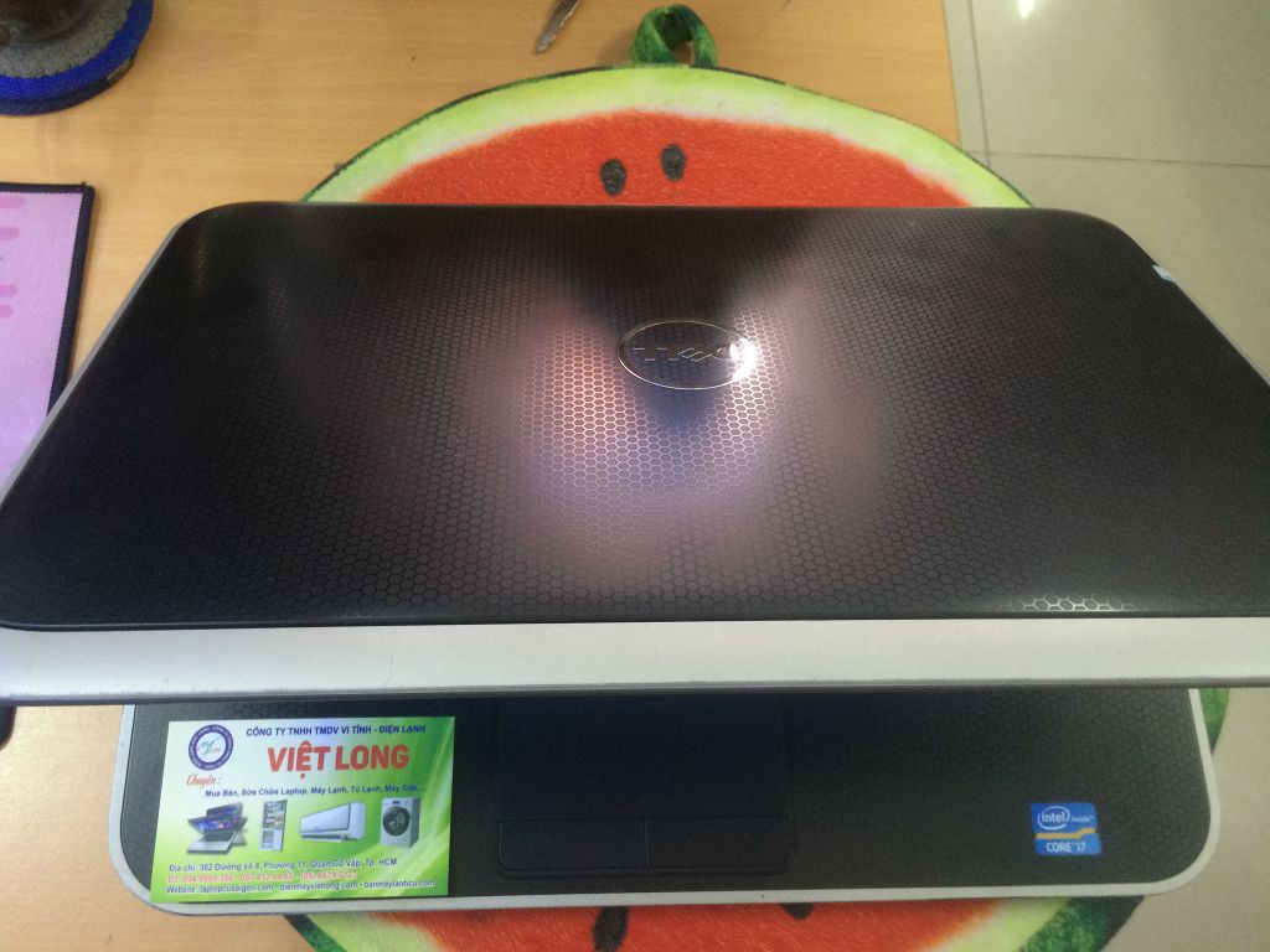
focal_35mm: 29
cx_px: 635
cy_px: 476
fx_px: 1064
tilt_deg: -69.4
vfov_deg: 48.2
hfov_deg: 61.7
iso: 320
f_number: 2.2
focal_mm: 4.15
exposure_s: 1/33
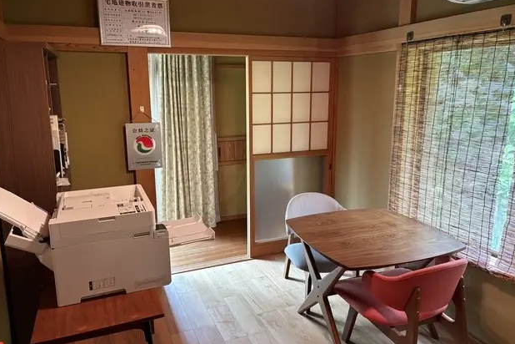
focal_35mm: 28
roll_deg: +0.4
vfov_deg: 46.4
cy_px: 164
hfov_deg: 65.5
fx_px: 401
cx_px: 255
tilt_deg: -10.9
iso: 320
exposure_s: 1/50
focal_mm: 5.96
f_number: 1.6
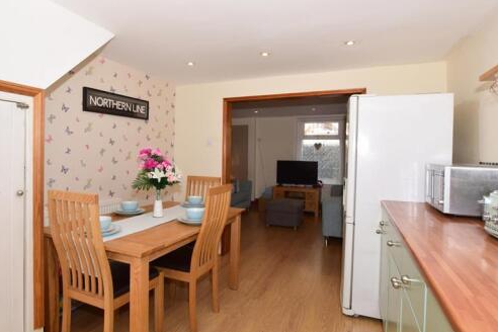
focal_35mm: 20
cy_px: 155
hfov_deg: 83.5
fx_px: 277
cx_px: 217
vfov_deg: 61.9
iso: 400
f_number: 9
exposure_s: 1/200
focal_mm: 10
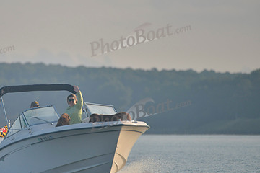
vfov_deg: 2.1
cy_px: 85
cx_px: 53
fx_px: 4658
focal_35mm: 645
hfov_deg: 3.2
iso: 280
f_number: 4
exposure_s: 1/2000
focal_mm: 400
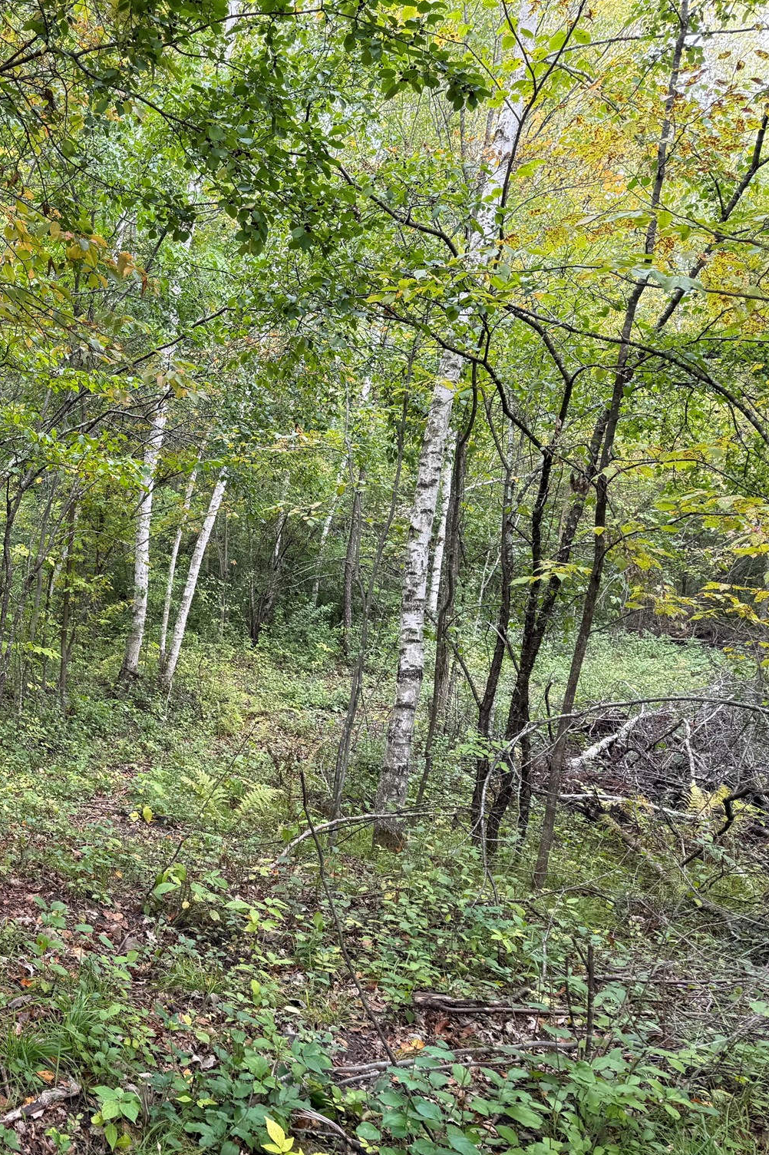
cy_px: 585
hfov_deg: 35.9
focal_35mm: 34
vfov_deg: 55.8
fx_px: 1090
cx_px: 40
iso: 100
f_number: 1.78
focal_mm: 6.76
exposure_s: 1/191
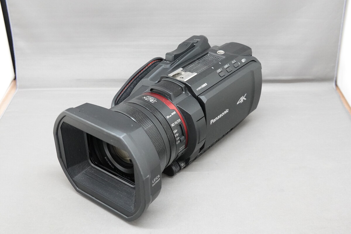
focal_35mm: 50
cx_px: 176
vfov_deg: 27.0
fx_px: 487
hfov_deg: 39.6
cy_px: 117
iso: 2500
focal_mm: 19.03
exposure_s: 1/50
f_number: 5
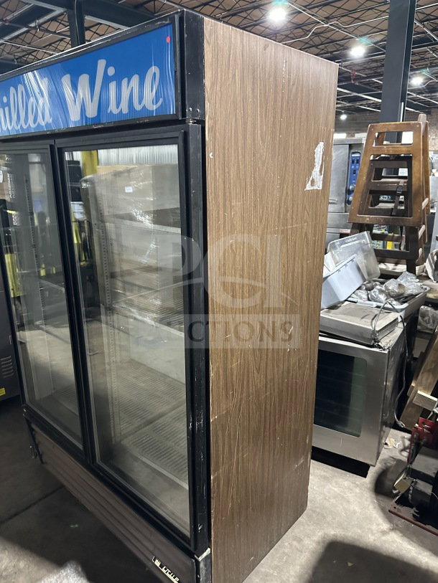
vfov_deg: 71.6
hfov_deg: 56.8
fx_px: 405
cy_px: 292
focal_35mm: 24
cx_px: 219
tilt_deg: -15.4
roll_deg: +0.4
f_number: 1.78
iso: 1000
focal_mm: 6.86
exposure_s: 1/48
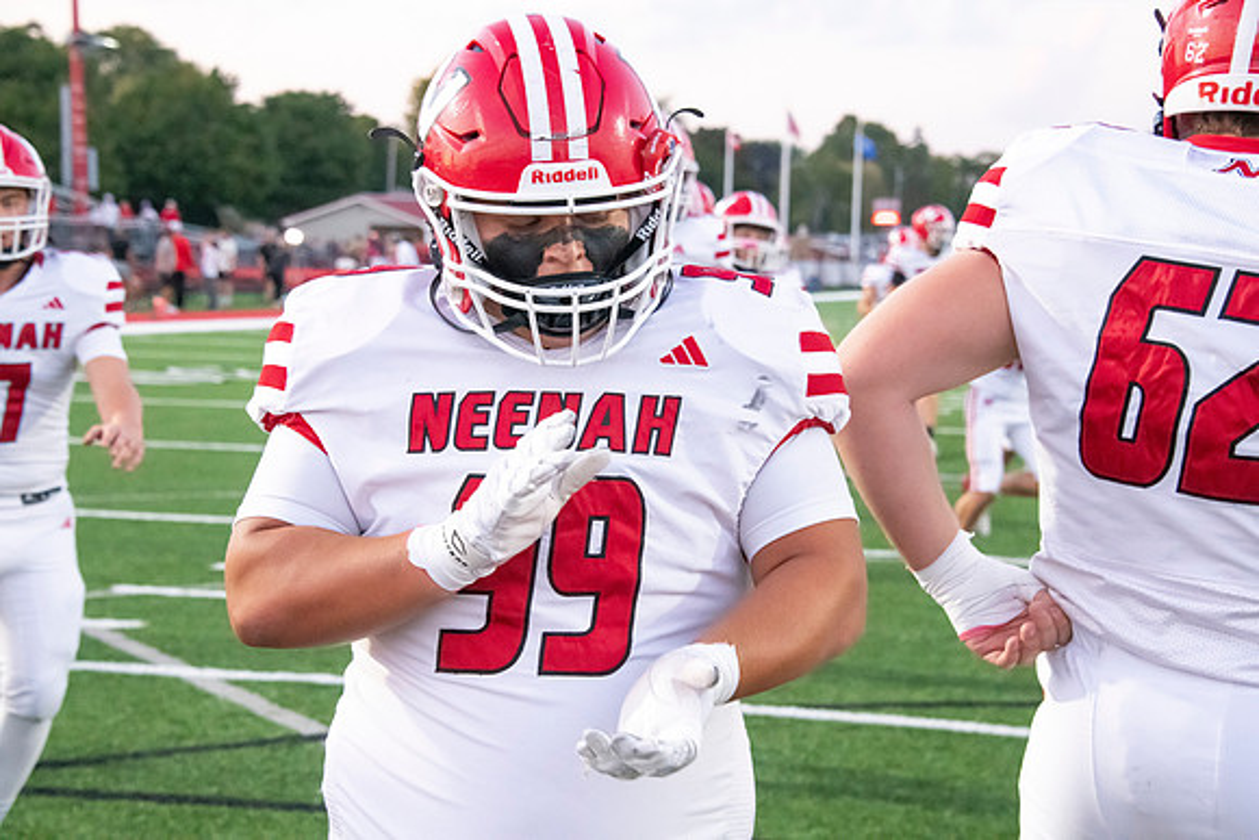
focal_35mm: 78
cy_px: 420
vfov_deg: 17.5
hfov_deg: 26.0
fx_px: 2728
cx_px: 630
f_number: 7.1
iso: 10000
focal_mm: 78
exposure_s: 1/640
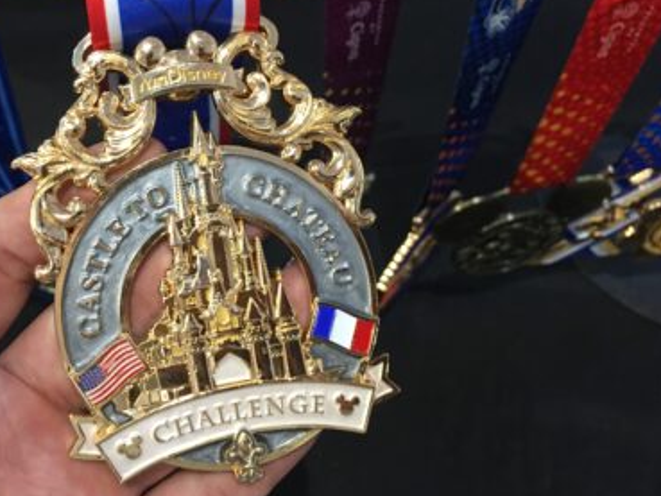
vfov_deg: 37.7
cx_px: 241
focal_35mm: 38
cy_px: 255
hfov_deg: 48.4
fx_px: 726
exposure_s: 1/17
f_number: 2.2
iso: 100
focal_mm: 4.15
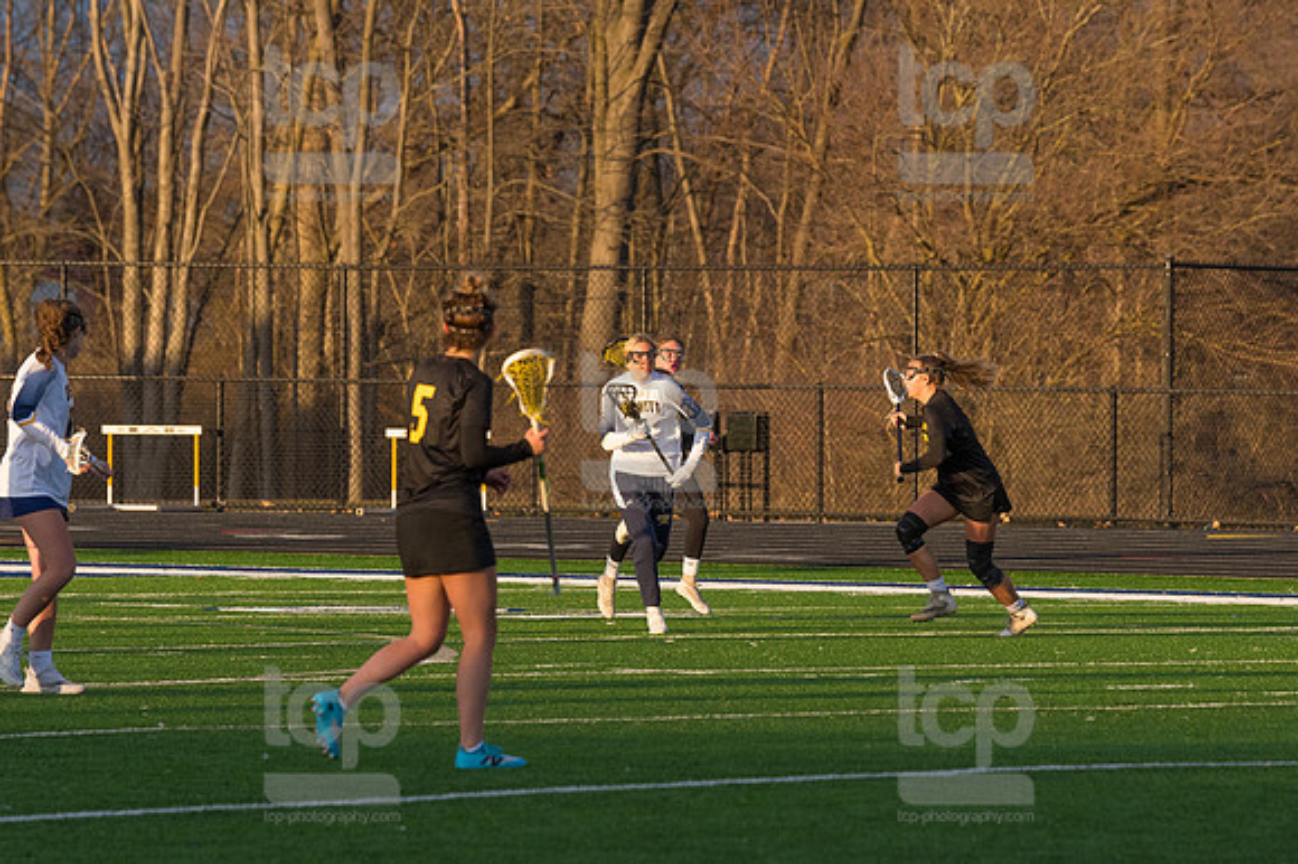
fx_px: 10810
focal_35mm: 300
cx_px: 649
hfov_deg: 6.9
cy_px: 432
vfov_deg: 4.6
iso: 800
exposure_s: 1/1600
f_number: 5.6
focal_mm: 200
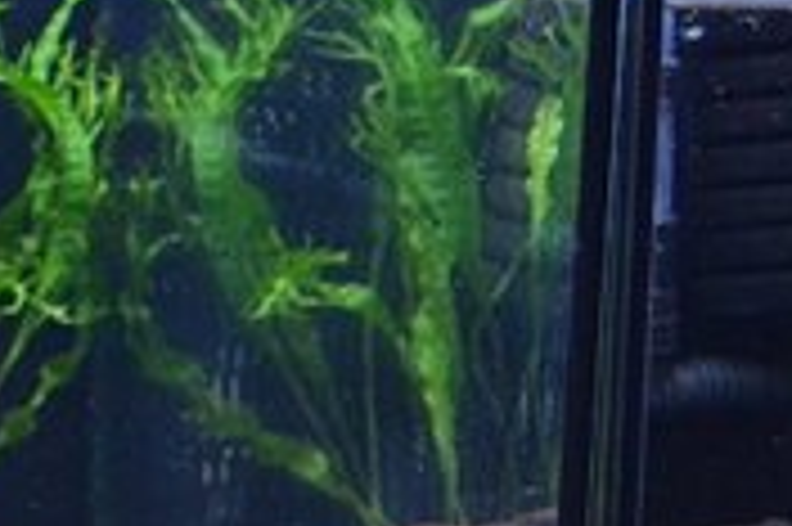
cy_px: 681
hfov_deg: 13.6
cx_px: -4
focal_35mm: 149
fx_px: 3284
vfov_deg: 9.0
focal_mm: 35
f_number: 4.5
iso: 3200
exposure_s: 1/30
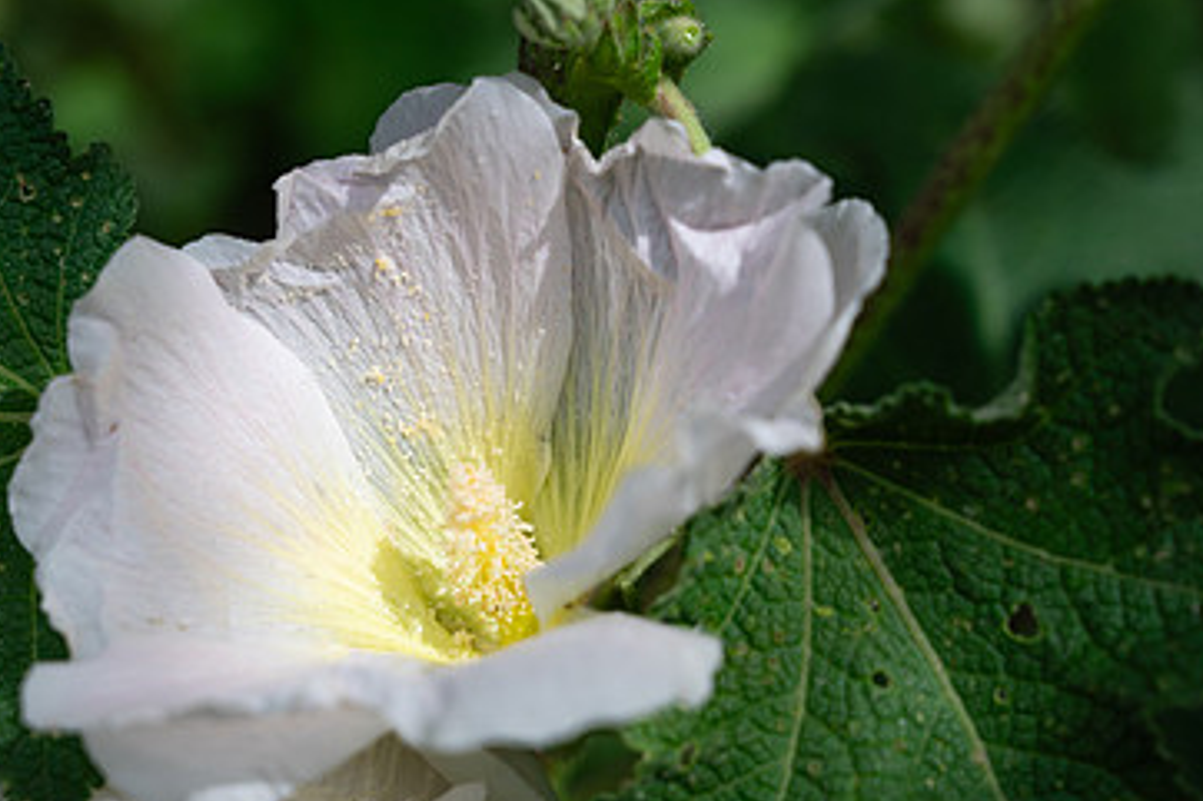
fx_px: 3741
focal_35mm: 112
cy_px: 449
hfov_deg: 18.2
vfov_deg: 12.2
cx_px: 435
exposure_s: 1/1000
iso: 100
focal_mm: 70
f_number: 5.6
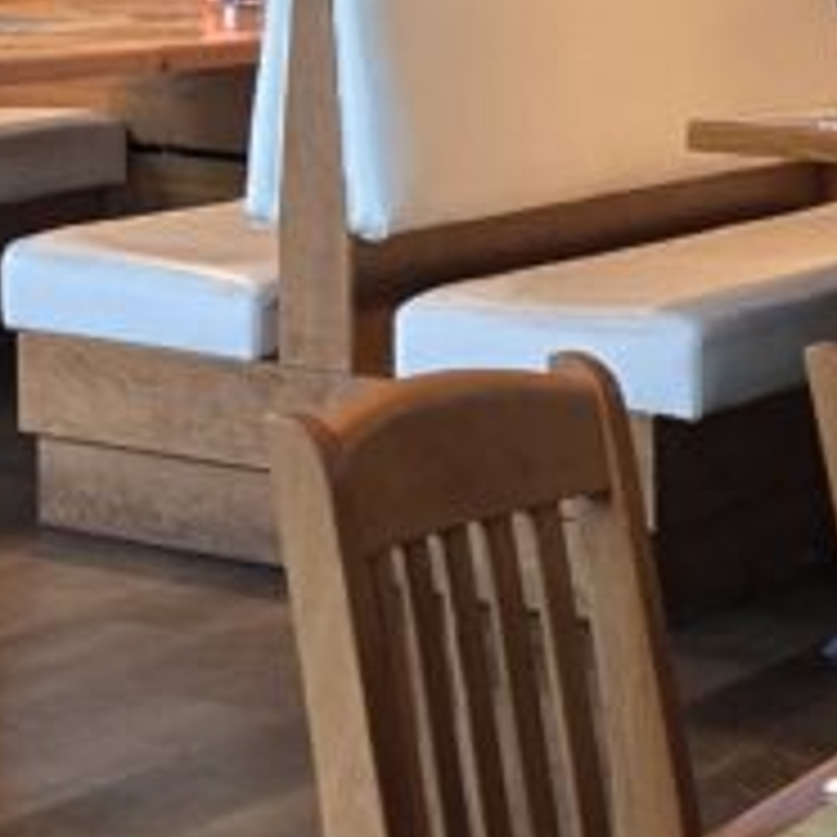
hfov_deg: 12.8
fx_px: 3584
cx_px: -342
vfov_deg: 12.7
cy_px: -364
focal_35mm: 131
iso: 250
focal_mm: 6.3
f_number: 1.7
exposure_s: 1/120
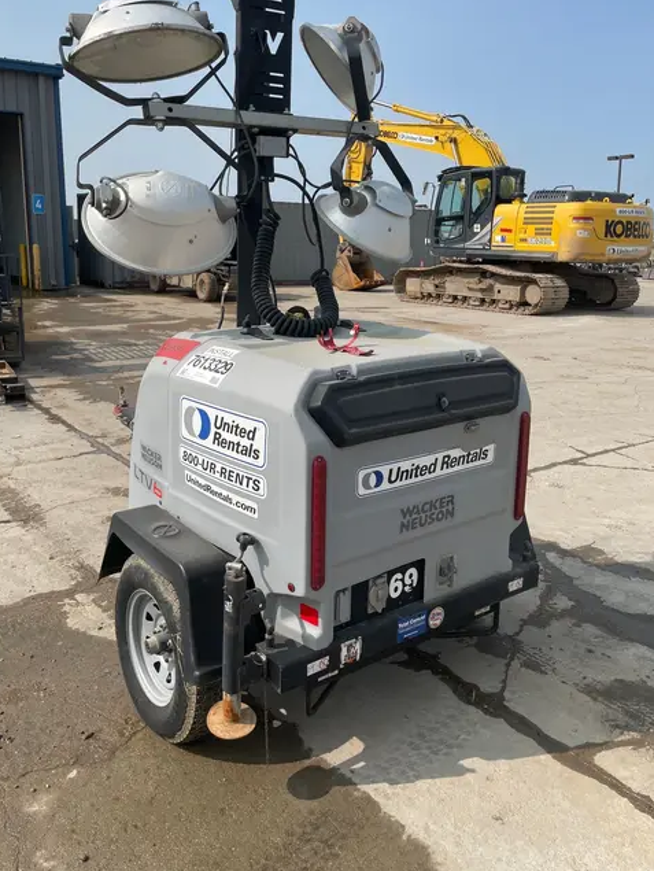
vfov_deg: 59.7
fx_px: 755
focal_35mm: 30
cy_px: 371
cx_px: 303
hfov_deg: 46.8
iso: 32
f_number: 1.6
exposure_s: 1/4000
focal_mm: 4.2
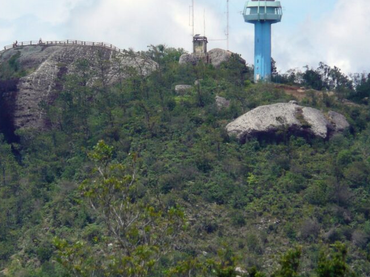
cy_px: 135
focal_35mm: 459
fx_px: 4905
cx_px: 114
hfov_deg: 4.3
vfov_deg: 3.2
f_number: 4.9
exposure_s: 1/640
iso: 100
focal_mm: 46
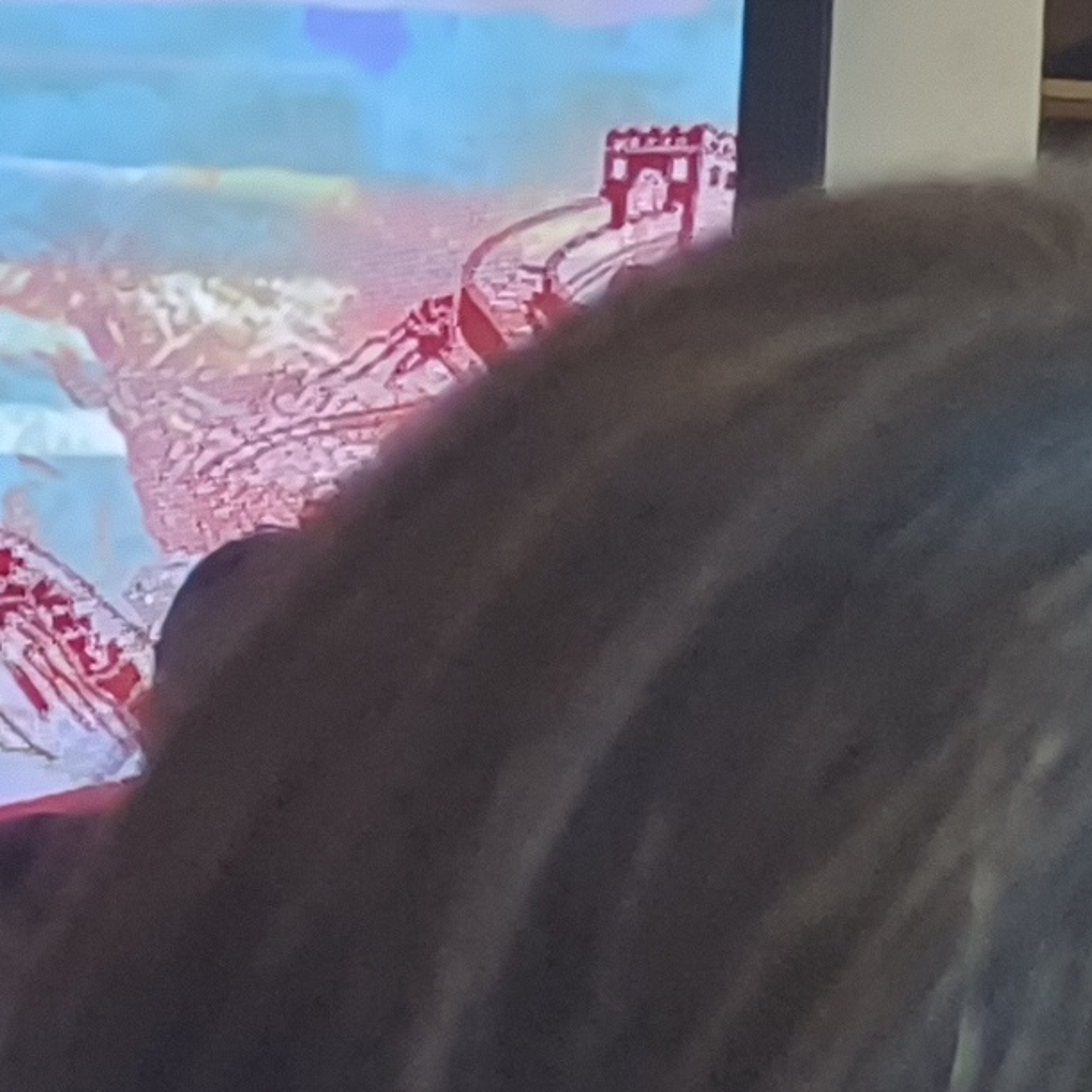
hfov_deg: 5.0
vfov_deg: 5.3
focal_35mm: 327
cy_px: -73
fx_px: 11671
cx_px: -2401
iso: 422
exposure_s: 1/100
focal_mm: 6.7
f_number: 1.98
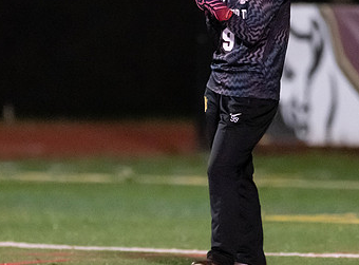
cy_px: 98
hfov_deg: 2.3
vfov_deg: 1.7
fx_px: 8972
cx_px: 191
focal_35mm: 870
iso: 20000
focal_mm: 300
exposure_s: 1/800
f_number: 2.8
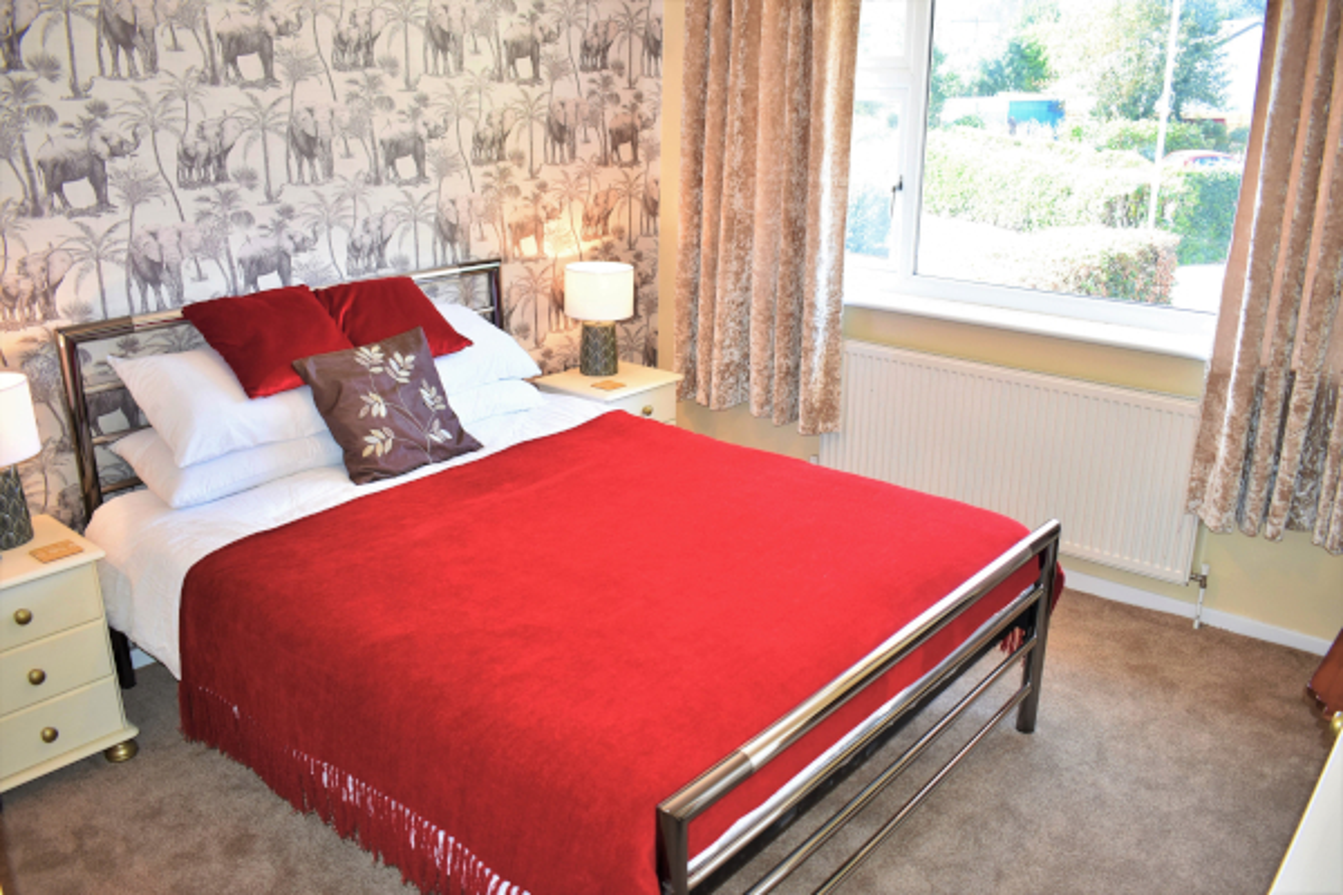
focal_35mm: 27
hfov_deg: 67.4
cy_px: 448
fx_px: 1007
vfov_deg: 47.9
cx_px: 672
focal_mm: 18
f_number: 4
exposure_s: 1/60
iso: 400
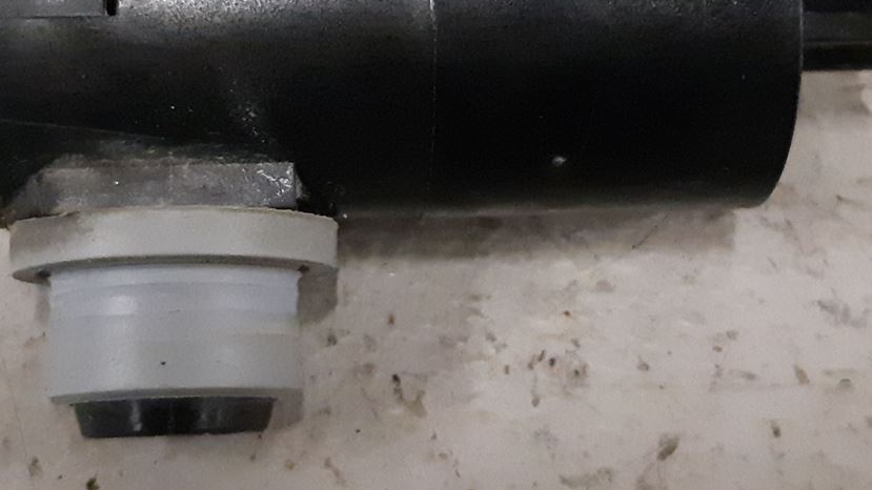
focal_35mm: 70
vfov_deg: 17.0
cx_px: 412
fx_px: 1618
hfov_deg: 30.2
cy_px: 59
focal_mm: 3.93
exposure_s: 1/161
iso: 800
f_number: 1.7
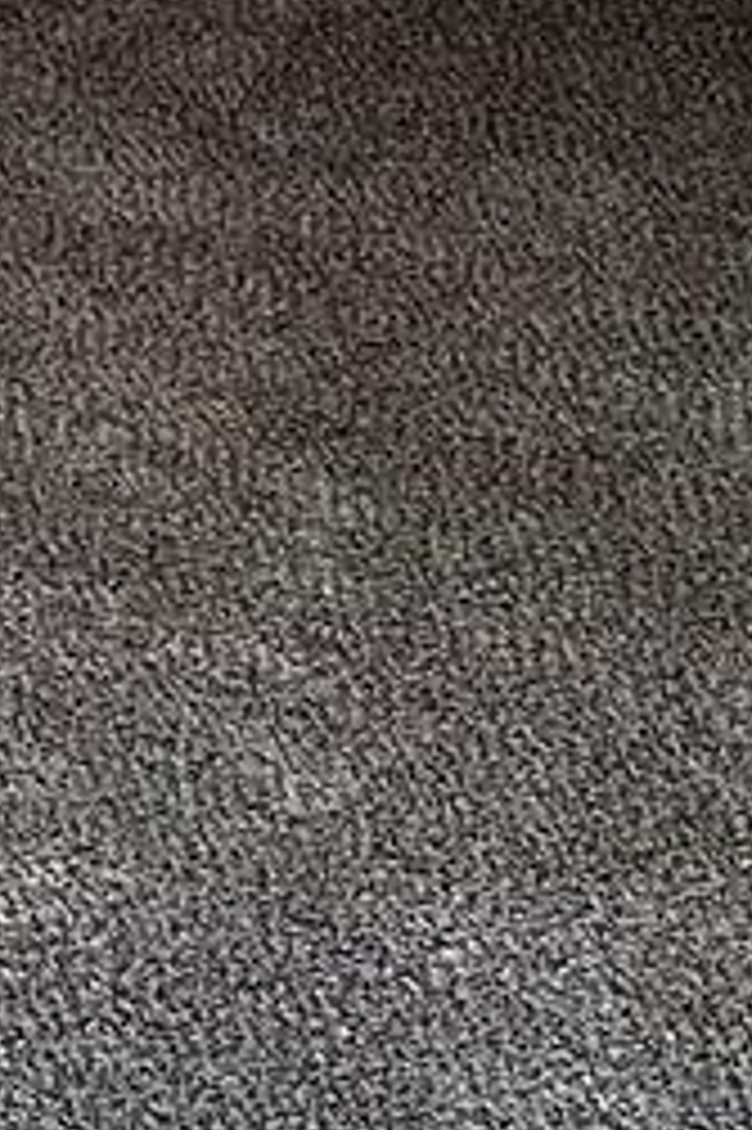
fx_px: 4988
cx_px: -1045
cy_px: -792
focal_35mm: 159
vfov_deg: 12.1
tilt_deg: -13.9
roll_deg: +7.8
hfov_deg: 8.0
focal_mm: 6.86
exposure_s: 1/79
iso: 250
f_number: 1.78
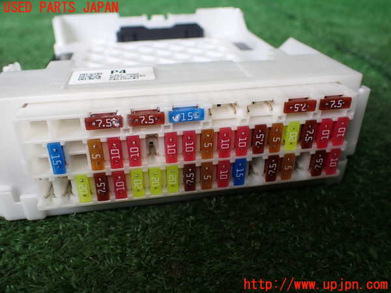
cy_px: 146
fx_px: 339
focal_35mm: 30
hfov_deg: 60.0
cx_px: 196
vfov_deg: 46.8
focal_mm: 5.4
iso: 125
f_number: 2.3
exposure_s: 1/125
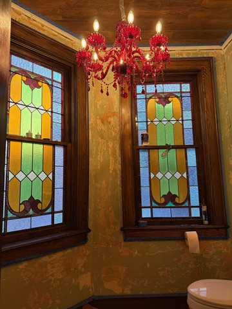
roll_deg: +1.0
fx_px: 214
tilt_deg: +7.0
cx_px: 116
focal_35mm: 24
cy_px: 154
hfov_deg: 56.8
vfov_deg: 71.6
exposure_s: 1/120
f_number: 1.78
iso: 125
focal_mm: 6.76
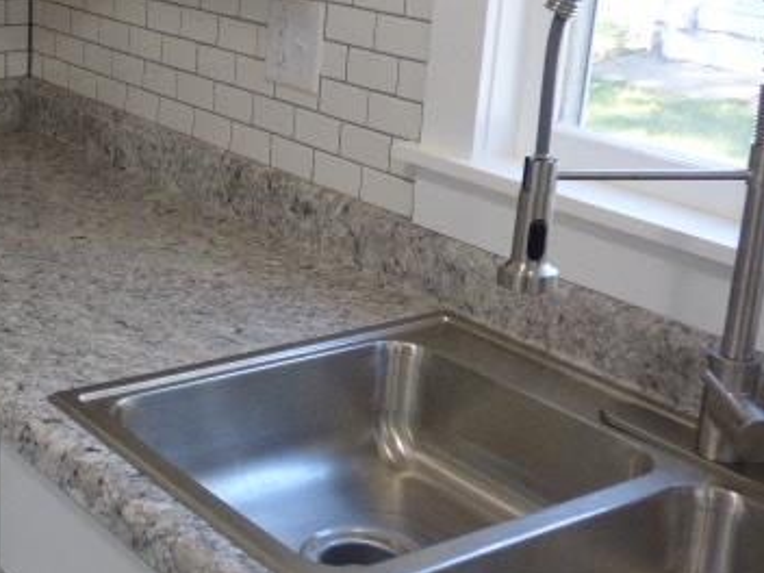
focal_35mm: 60
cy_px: 237
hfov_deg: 30.7
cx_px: 74
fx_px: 1324
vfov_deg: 24.4
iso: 320
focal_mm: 5.97
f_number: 3.4
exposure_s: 1/60
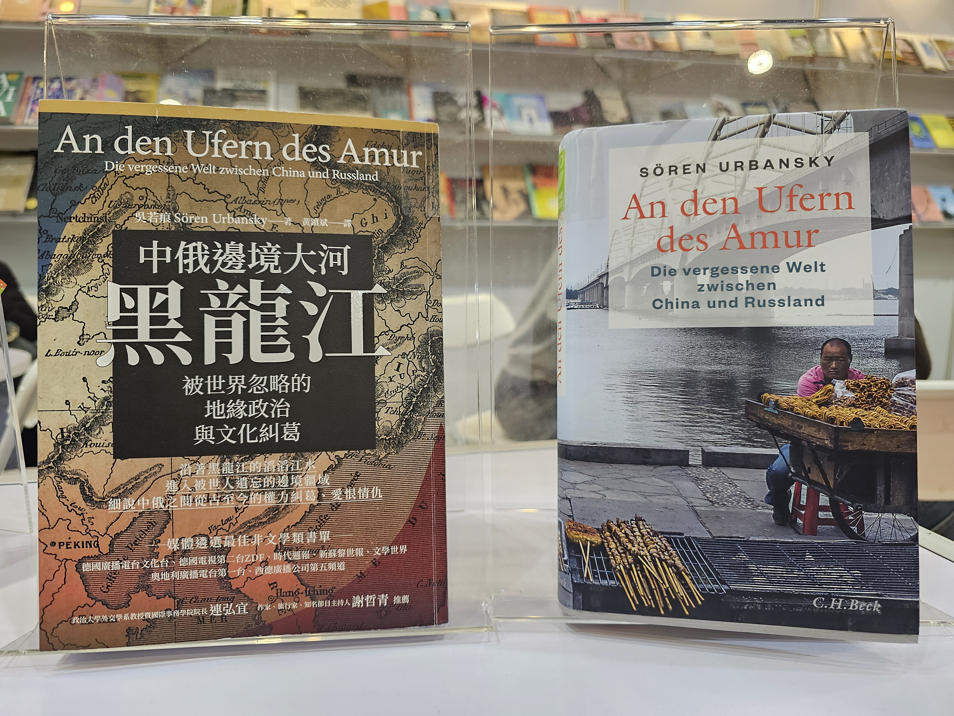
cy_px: 358
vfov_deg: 58.9
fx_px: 634
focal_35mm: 23
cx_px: 477
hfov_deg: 73.9
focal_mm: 6.3
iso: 160
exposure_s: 1/120
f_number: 1.7
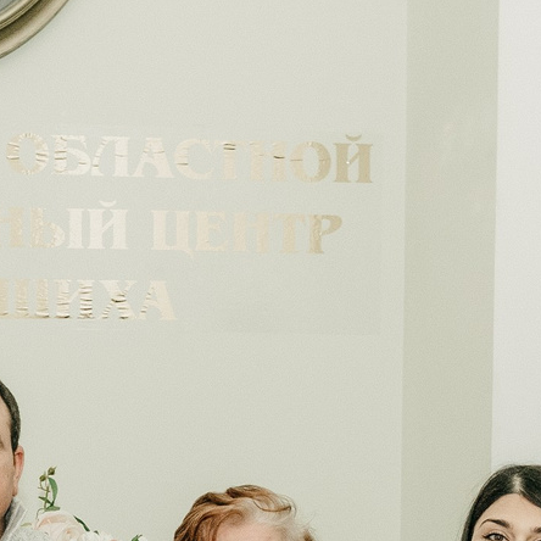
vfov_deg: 10.7
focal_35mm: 152
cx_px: 157
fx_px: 2688
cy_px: 1014
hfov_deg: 11.5
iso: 320
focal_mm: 24
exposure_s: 1/160
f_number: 4.5
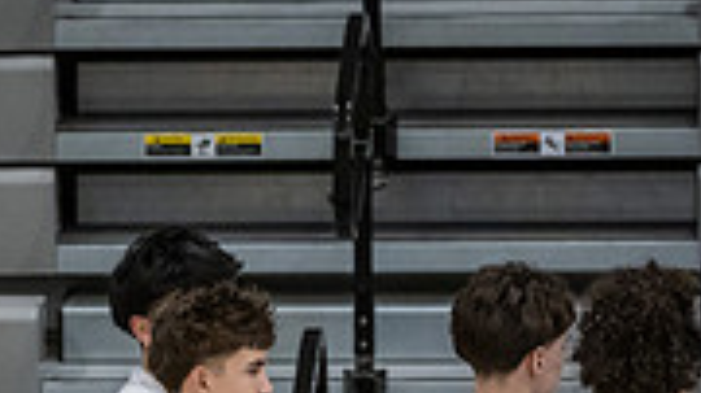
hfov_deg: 3.0
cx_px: 118
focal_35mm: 721
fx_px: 13394
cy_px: 795
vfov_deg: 1.7
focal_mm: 170
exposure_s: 1/1000
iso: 3600
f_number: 2.8
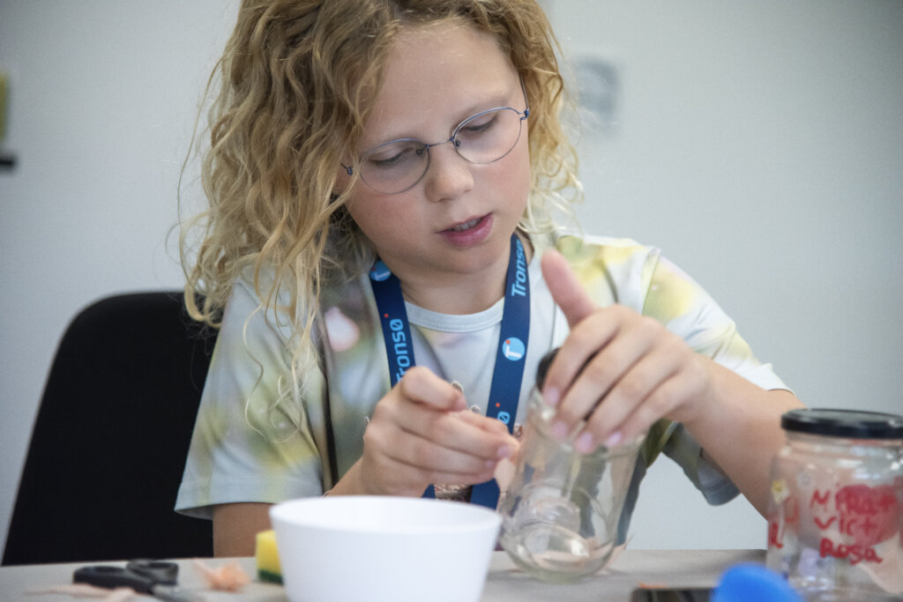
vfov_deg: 11.4
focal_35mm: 120
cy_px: 301
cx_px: 452
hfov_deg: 17.1
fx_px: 3010
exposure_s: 1/640
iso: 2500
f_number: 4
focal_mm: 120
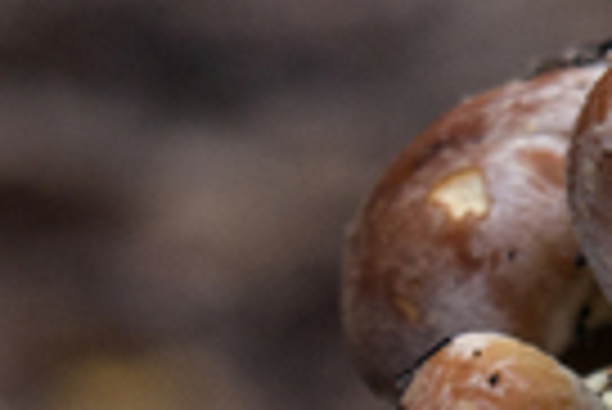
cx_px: 1638
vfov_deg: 4.4
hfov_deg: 6.3
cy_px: -88
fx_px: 5258
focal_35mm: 309
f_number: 5.6
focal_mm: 35
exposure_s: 1/5
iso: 400
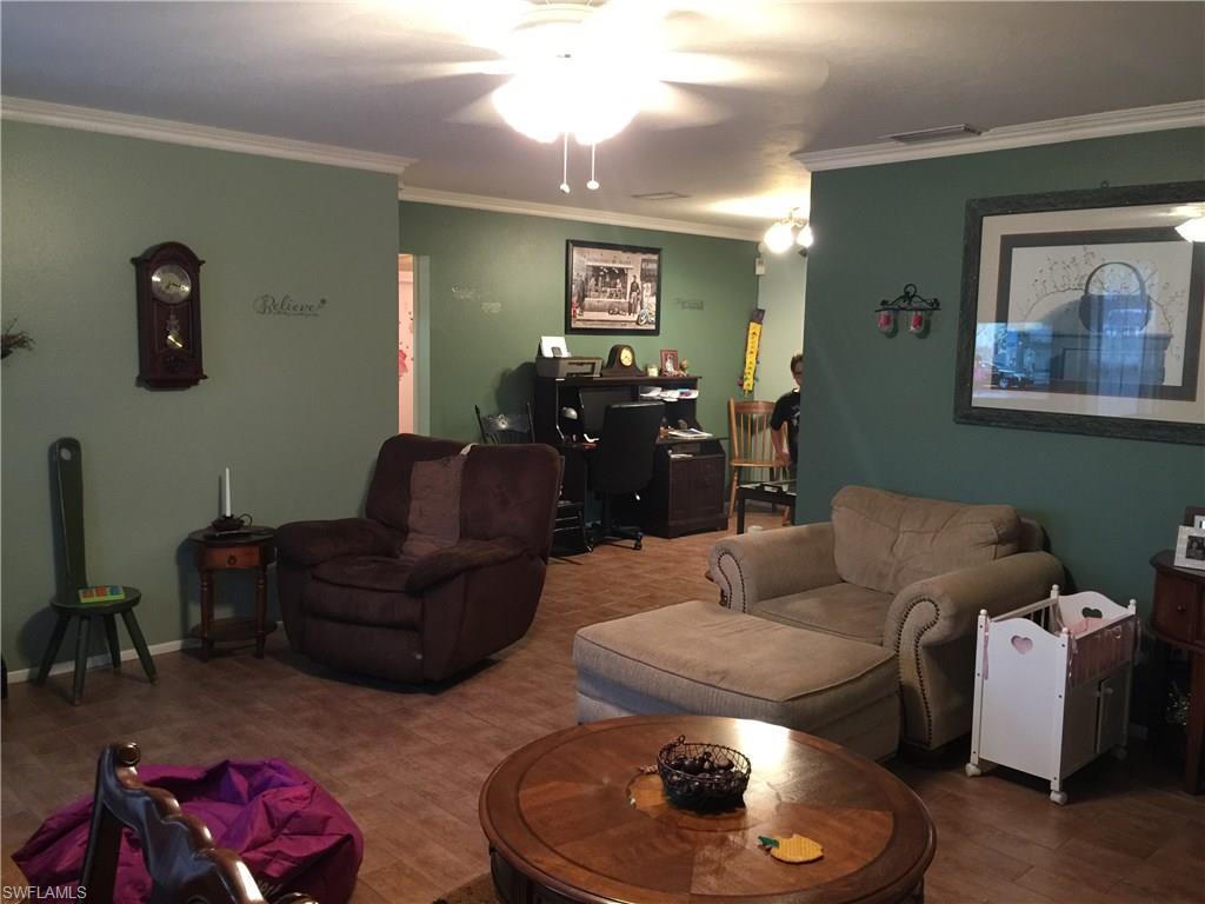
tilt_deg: -6.5
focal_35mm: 29
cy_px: 452
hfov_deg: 61.7
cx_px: 602
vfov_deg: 48.2
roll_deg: -1.3
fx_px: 1010
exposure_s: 1/8
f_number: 2.2
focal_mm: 4.15
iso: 125
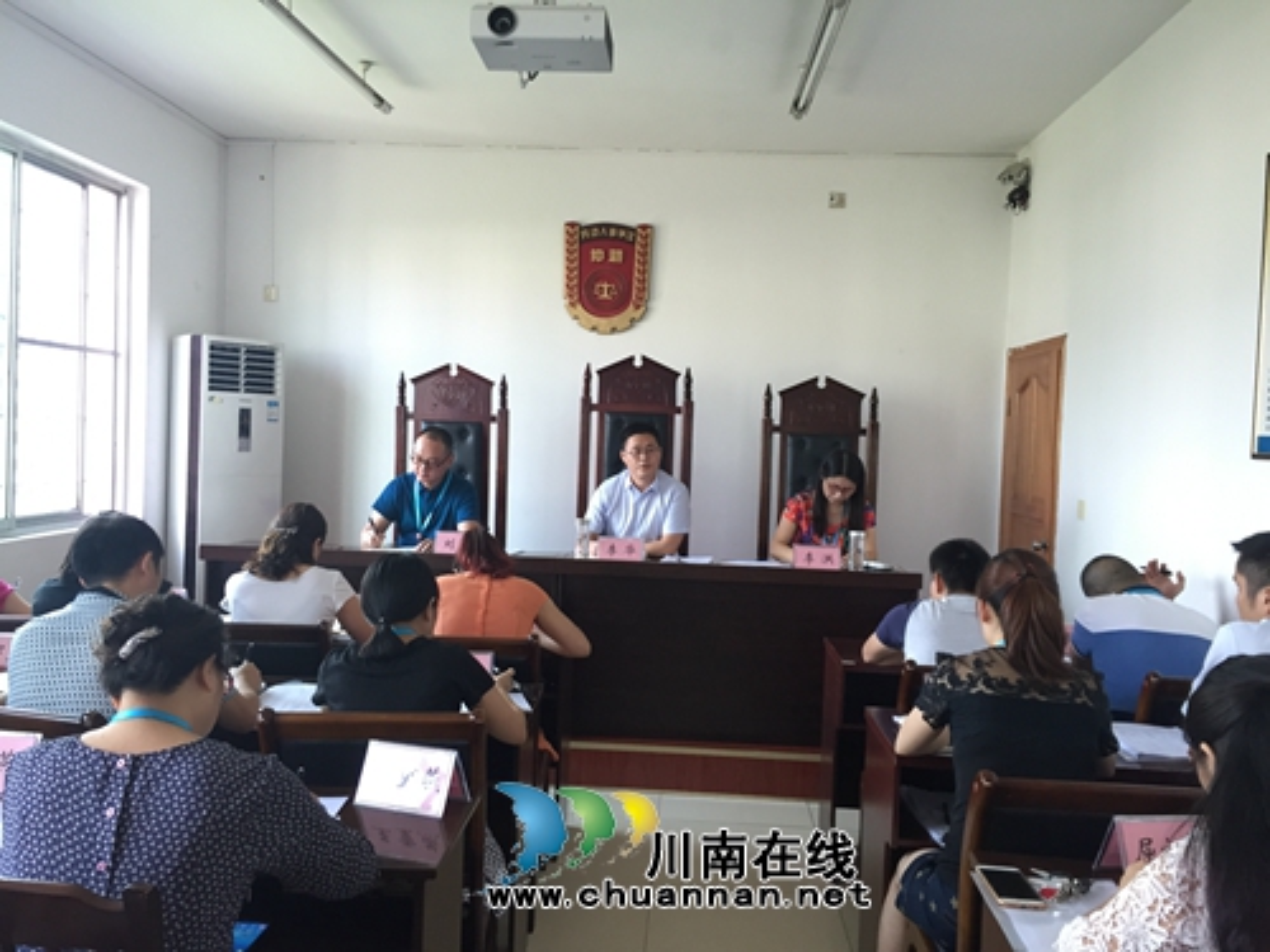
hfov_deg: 61.7
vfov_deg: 48.2
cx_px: 635
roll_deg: -3.8
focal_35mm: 29
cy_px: 476
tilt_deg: -2.3
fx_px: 1064
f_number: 2.2
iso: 80
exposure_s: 1/30
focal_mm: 4.15
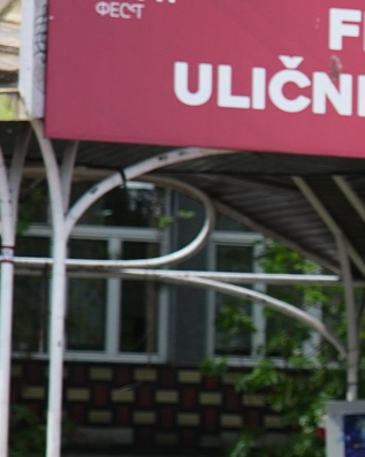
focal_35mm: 424
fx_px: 5732
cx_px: 1356
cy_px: 295
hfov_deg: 3.5
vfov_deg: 4.6
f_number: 2.8
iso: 200
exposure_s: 1/1250
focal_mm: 70
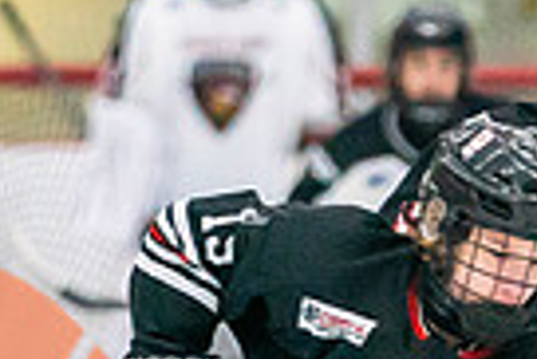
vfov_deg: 1.0
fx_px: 19935
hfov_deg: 1.5
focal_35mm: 1335
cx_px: 439
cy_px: 763
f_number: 2.8
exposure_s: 1/1250
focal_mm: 200
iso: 3200
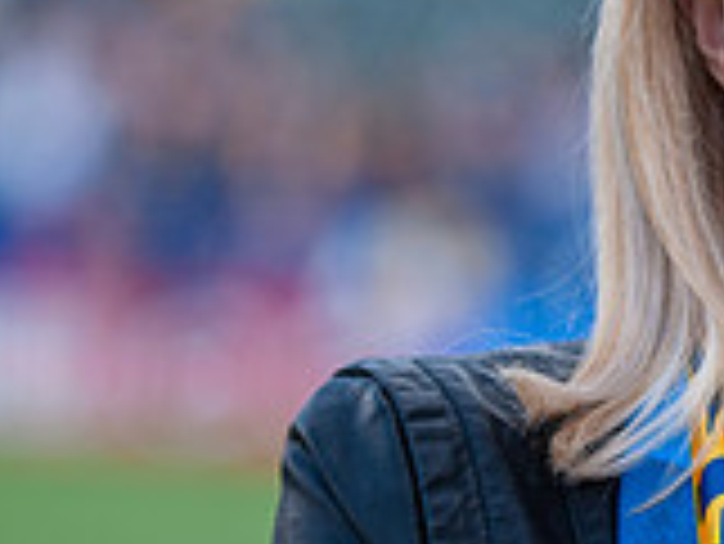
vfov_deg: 3.6
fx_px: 8686
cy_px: 189
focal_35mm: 415
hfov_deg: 4.8
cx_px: 814
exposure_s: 1/400
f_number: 2.8
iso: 250
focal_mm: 120
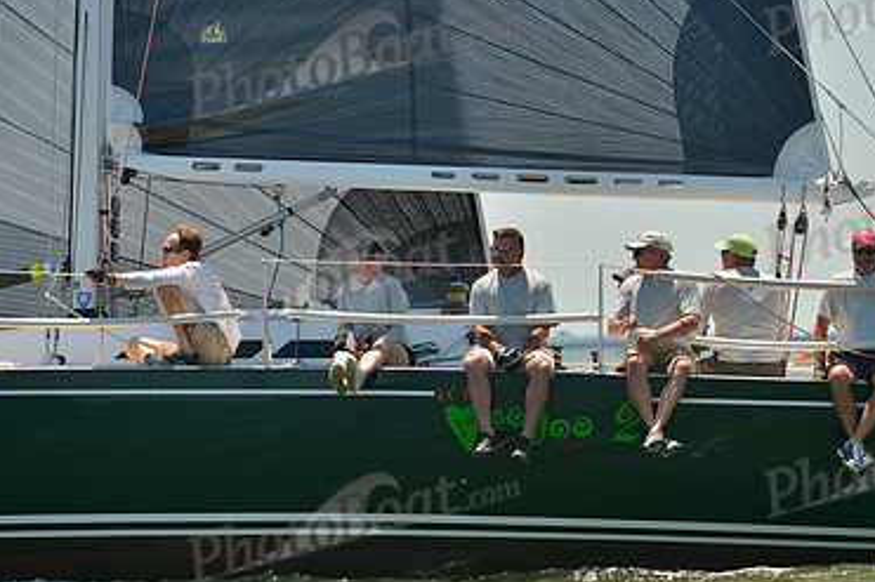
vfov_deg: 4.4
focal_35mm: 313
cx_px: 644
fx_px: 7604
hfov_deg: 6.6
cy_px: 366
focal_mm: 200
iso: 200
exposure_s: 1/1600
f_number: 4.5
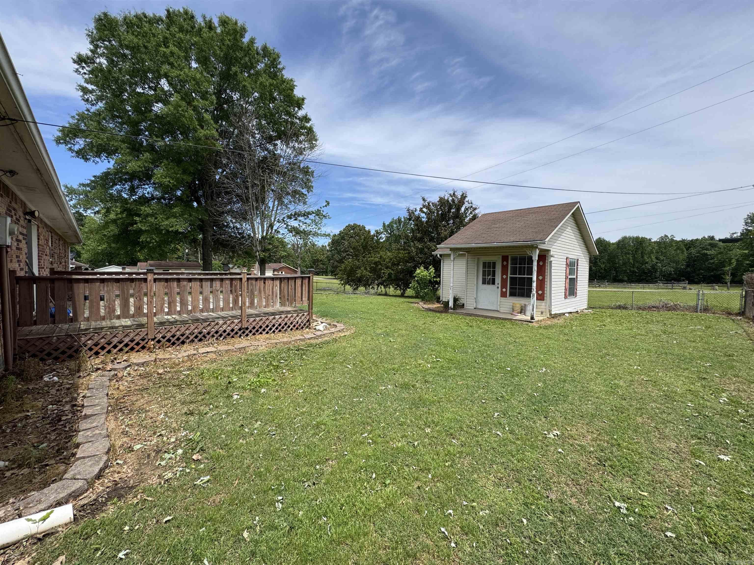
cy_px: 282
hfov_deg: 102.1
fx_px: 305
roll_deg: -0.9
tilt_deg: -2.0
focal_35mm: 14
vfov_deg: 85.7
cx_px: 377
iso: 50
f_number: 2.2
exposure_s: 1/1506
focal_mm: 2.22
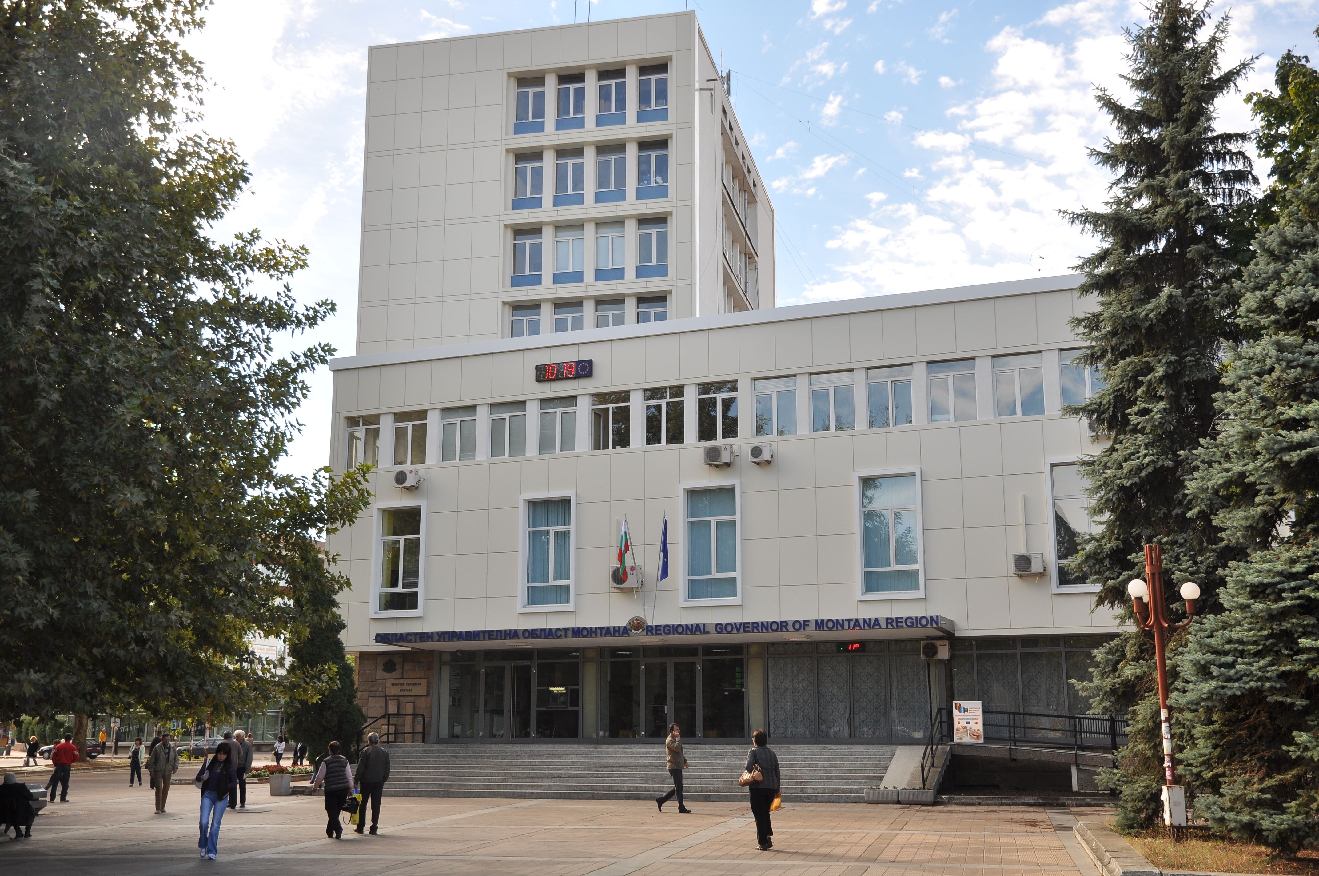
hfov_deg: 51.3
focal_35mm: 38
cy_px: 438
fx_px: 1372
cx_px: 660
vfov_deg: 35.4
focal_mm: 25
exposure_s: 1/320
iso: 200
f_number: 6.3
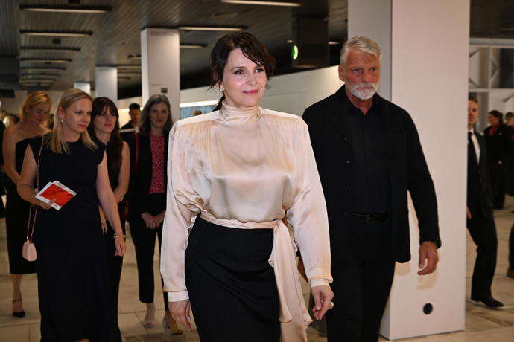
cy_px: 171
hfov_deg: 40.3
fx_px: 700
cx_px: 257
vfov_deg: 27.5
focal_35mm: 49
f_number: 4.5
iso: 2500
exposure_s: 1/160
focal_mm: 49
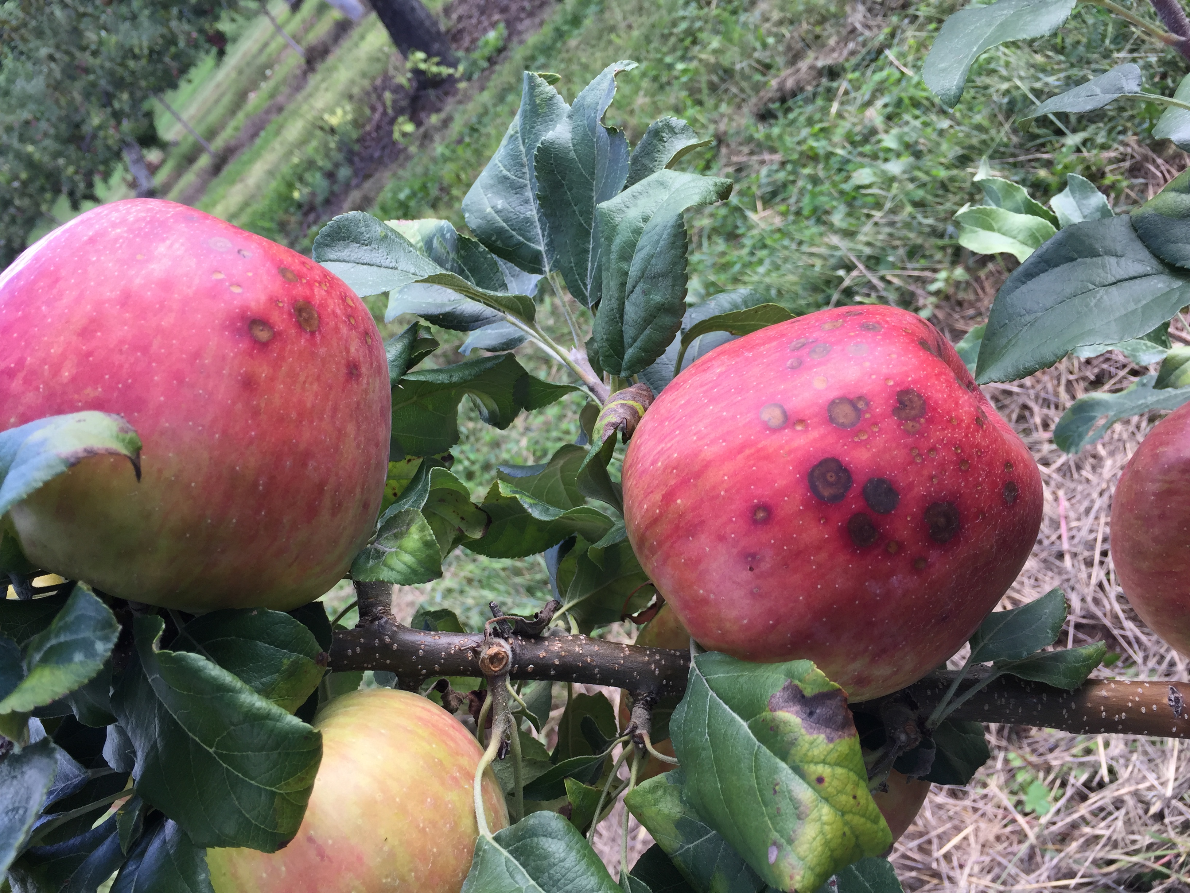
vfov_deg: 48.2
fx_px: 997
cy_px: 446
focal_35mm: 29
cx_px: 595
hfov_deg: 61.7
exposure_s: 1/231
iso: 32
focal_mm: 4.15
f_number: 2.2
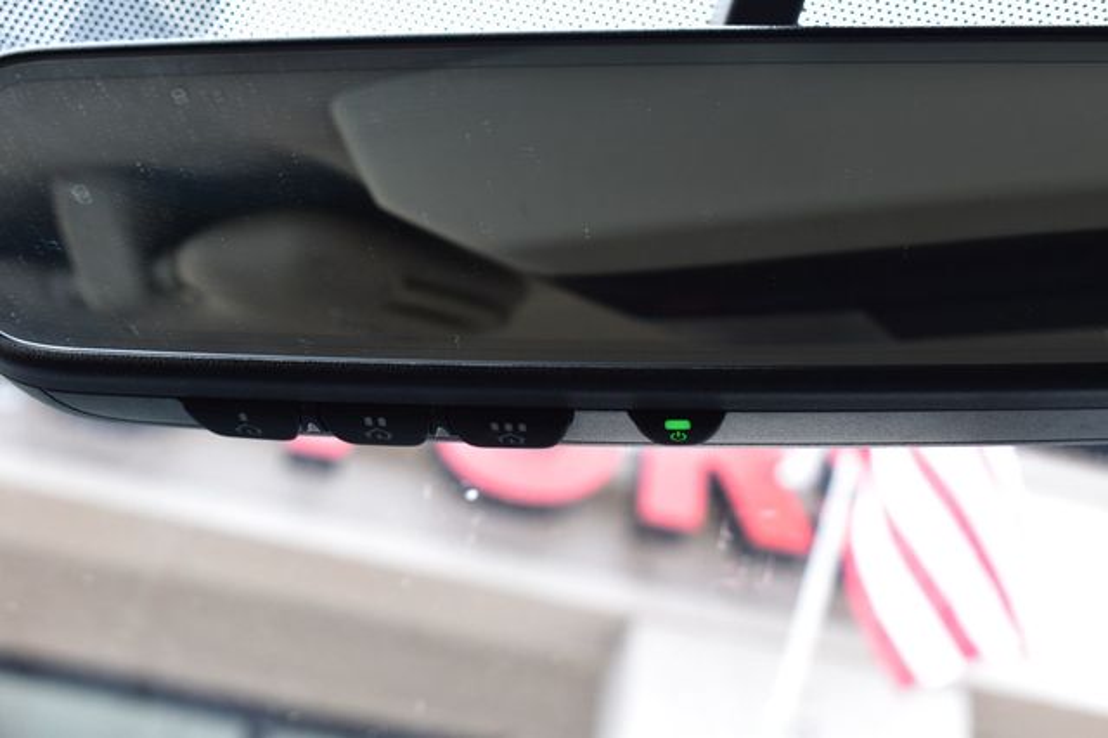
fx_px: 1753
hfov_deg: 35.1
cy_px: 369
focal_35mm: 57
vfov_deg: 23.8
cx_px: 554
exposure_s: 1/60
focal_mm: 38
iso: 400
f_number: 8
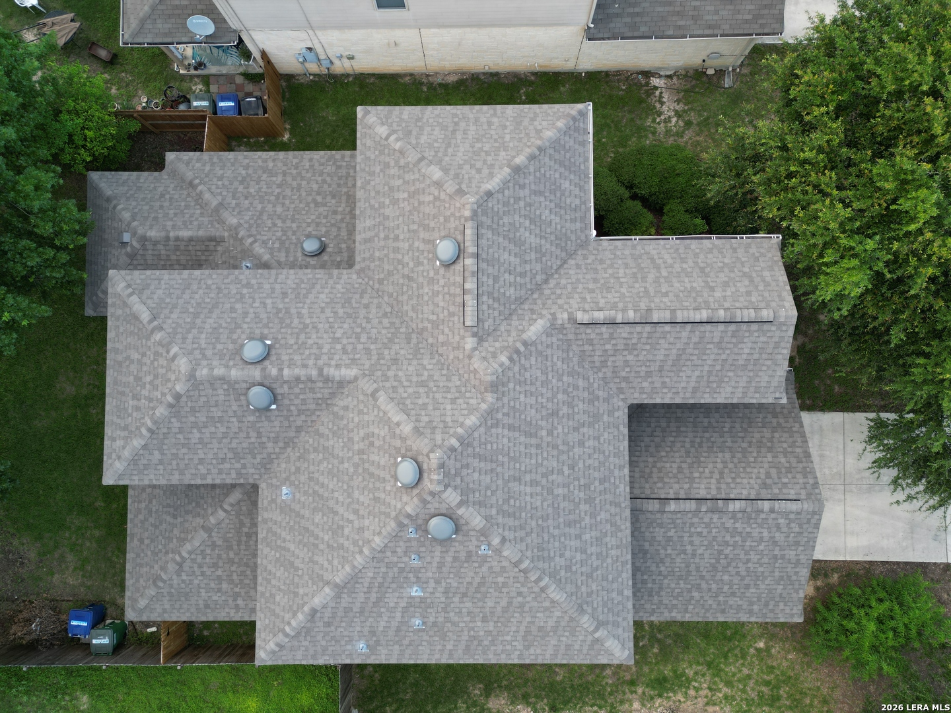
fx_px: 659
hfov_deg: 71.6
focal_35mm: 24
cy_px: 356
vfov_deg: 56.8
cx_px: 476
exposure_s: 1/60
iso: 100
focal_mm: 6.72
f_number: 1.7
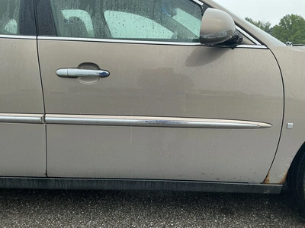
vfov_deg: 49.7
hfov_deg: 63.4
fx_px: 247
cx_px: 152
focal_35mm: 28
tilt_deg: -13.3
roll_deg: -1.4
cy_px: 114
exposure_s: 1/122
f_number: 1.8
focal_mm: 3
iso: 25
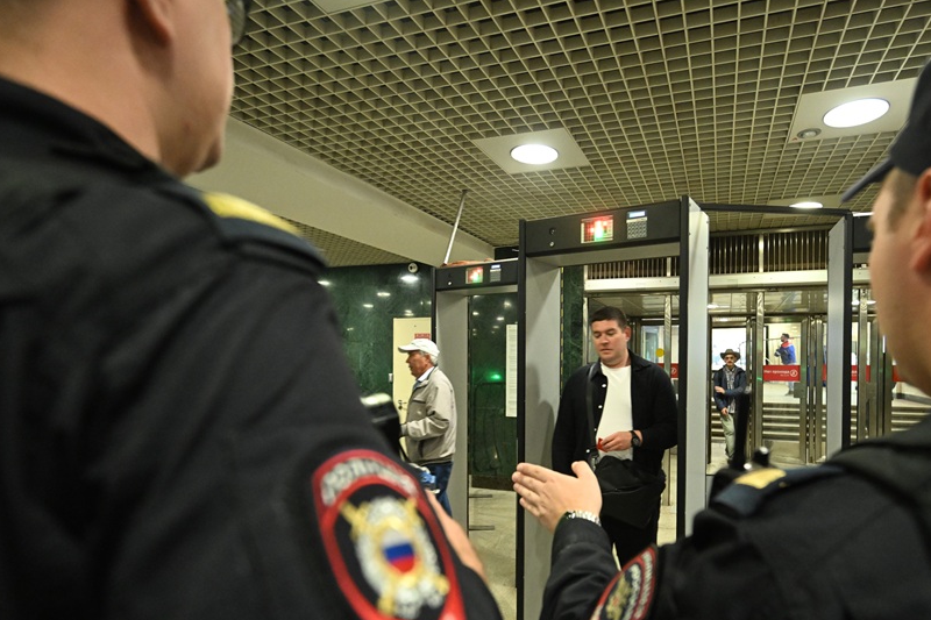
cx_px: 552
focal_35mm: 20
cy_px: 364
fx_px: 517
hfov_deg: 83.1
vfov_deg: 61.5
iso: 5000
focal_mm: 16
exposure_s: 1/80
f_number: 4
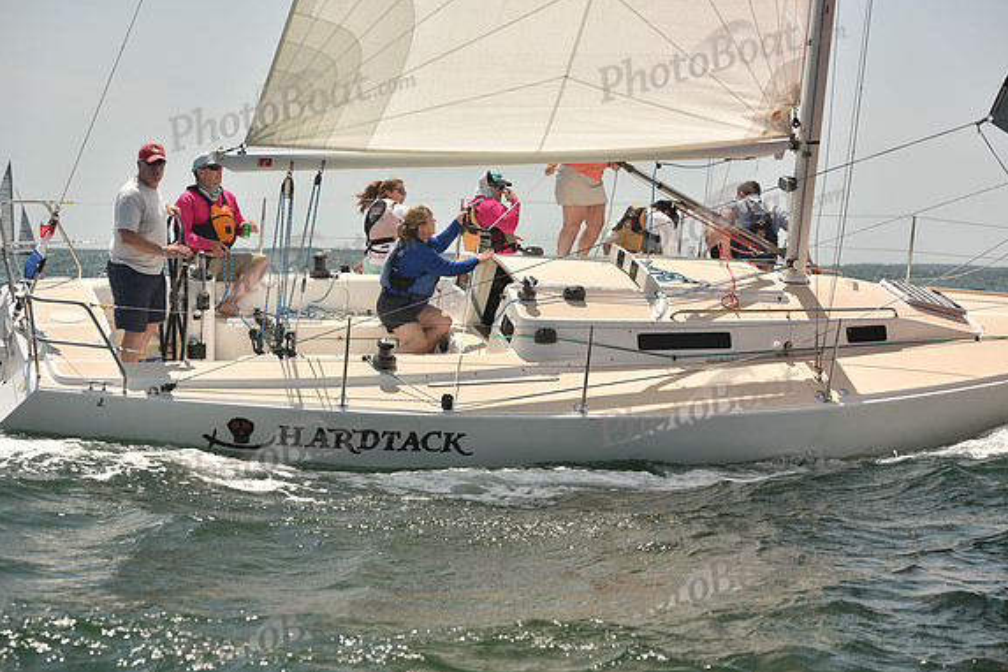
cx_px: 508
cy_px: 335
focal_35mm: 81
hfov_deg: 25.1
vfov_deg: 16.9
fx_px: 2268
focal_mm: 80
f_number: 6.3
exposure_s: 1/1000
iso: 320
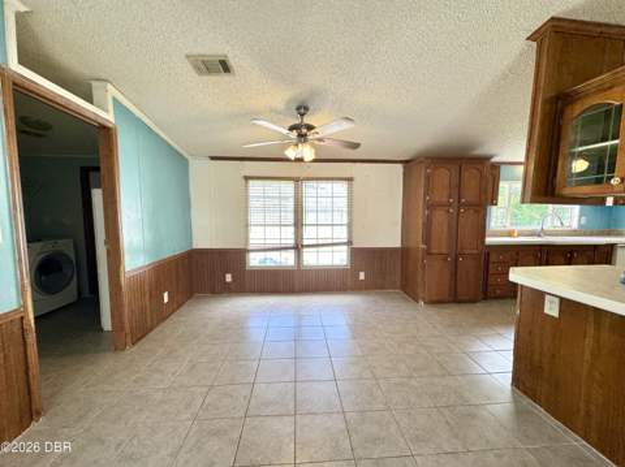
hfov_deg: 102.1
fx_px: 253
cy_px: 234
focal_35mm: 14
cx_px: 312
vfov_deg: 85.6
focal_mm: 2.22
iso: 125
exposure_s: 1/120
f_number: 2.2
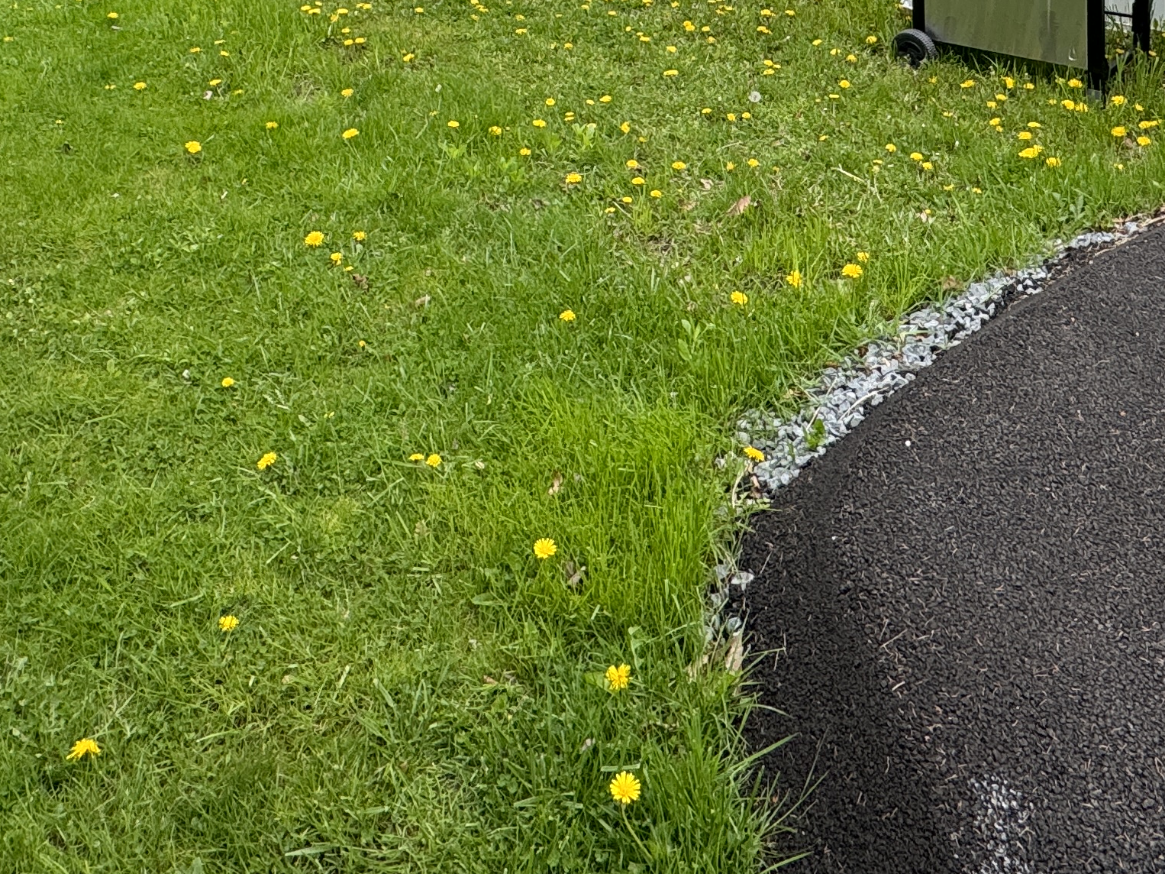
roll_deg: +0.3
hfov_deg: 49.4
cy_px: -180
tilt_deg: -5.6
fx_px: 1245
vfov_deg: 32.0
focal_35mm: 37
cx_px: 764
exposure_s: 1/734
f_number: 2.2
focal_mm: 2.22
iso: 50
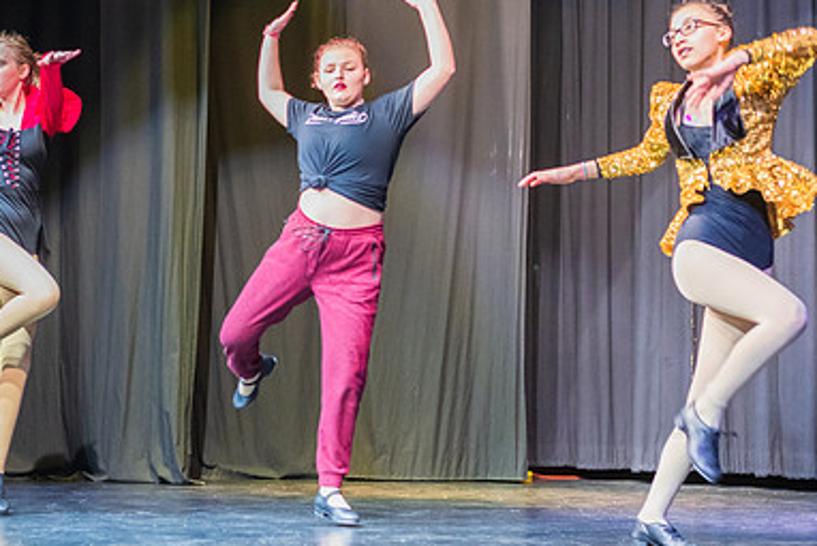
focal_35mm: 93
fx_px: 2111
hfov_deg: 21.8
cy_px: 248
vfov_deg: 14.7
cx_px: 229
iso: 3200
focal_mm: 50
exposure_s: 1/250
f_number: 3.2
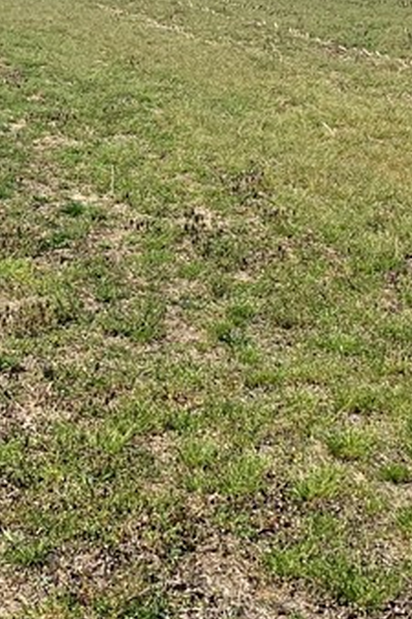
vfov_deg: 23.8
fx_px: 1409
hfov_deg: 16.6
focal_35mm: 82
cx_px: 161
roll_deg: -5.0
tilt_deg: -4.5
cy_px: 20
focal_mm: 4.25
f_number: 1.8
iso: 25
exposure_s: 1/2481
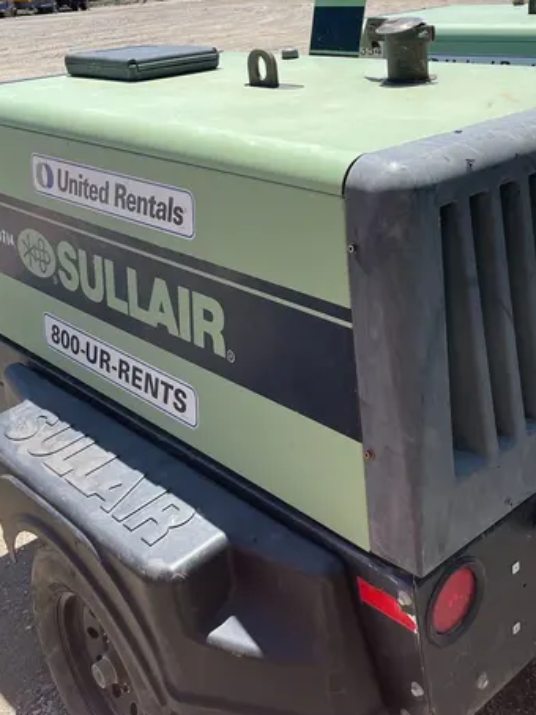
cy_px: 276
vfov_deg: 44.5
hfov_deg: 34.2
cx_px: 317
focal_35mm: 42
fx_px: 868
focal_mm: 4.2
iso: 32
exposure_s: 1/2257
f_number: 1.6
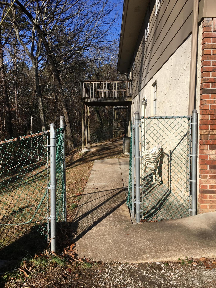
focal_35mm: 30
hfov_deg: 46.8
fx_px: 250
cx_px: 107
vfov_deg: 60.0
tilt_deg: -6.4
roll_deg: -0.2
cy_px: 146
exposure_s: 1/1789
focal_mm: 4.15
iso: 25
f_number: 2.2
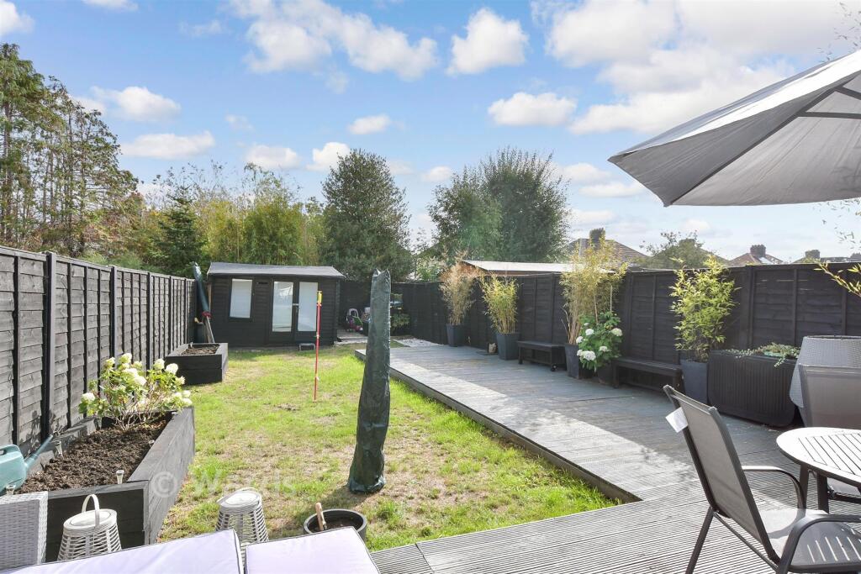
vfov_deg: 77.3
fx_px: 359
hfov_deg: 100.4
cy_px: 287
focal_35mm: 15
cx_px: 430
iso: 160
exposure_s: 1/200
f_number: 8
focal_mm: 10
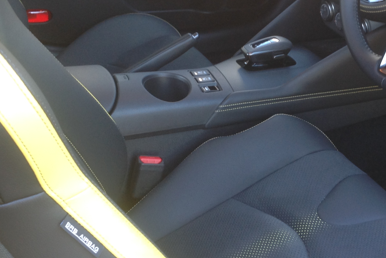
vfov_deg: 21.5
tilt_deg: -28.2
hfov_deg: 31.8
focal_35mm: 63
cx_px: 235
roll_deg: -0.1
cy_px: 89
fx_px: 676
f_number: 2.4
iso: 50
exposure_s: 1/17
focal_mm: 4.28
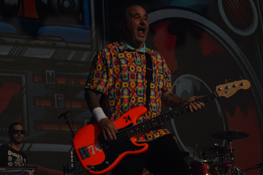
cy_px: 82
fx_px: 825
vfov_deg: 12.1
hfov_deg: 18.1
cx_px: 137
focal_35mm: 113
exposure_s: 1/2000
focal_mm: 105
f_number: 8
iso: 100
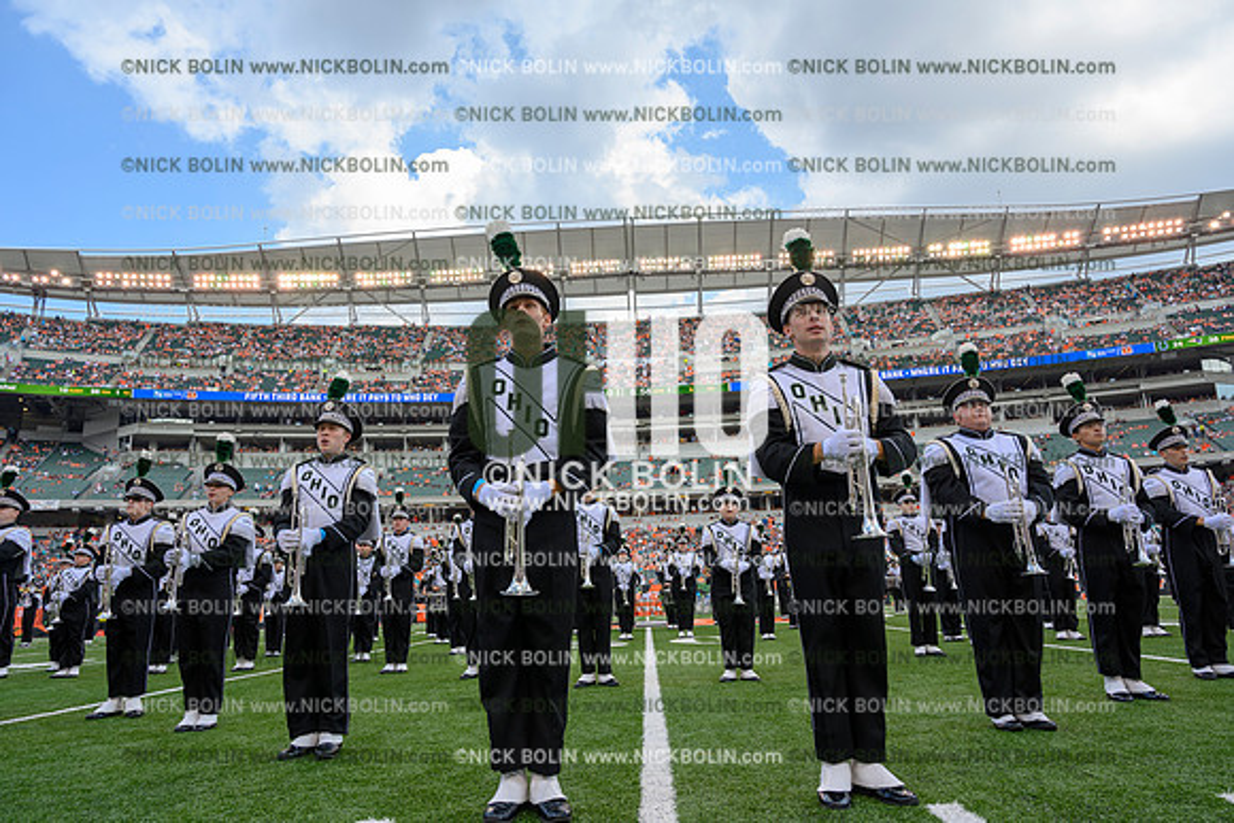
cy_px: 412
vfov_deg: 53.2
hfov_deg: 73.7
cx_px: 617
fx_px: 823
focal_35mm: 24
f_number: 7.1
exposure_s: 1/100
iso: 80
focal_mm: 24
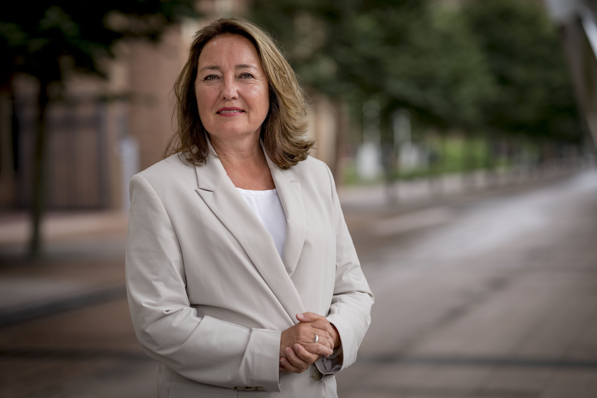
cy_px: 199
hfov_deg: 23.9
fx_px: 1410
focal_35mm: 85
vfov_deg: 16.1
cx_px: 298
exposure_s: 1/320
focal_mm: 85
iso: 100
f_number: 2
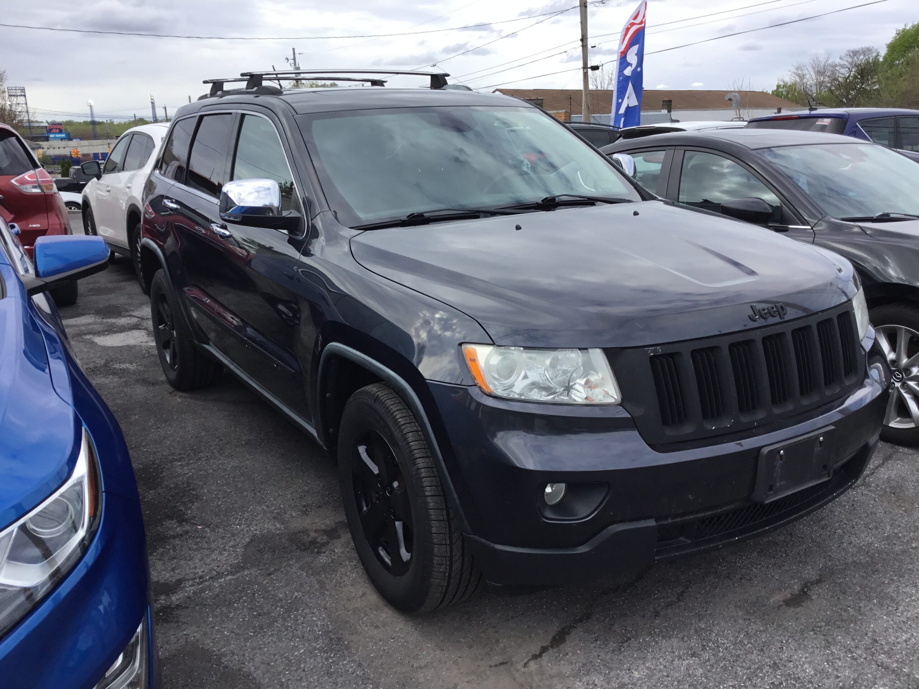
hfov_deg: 58.4
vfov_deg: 45.4
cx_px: 460
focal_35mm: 31
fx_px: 823
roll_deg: +0.7
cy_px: 344
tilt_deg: -11.0
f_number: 2.4
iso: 25
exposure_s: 1/519
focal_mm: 3.3
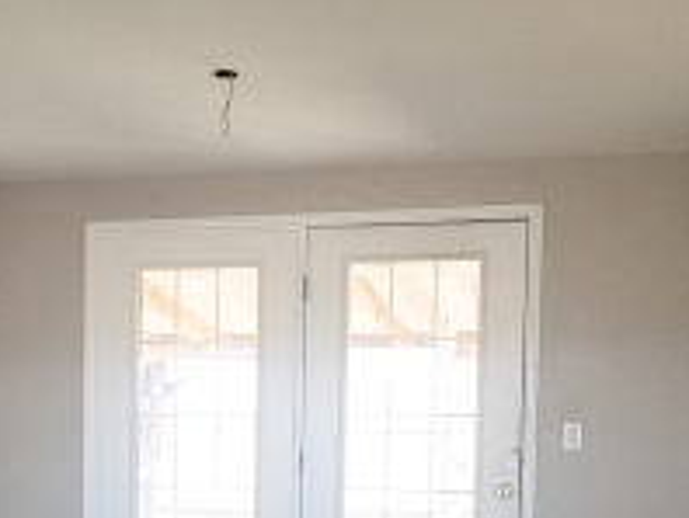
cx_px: 38
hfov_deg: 22.6
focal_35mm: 84
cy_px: 546
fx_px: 1674
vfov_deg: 17.1
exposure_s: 1/120
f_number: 1.7
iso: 64
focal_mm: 4.3
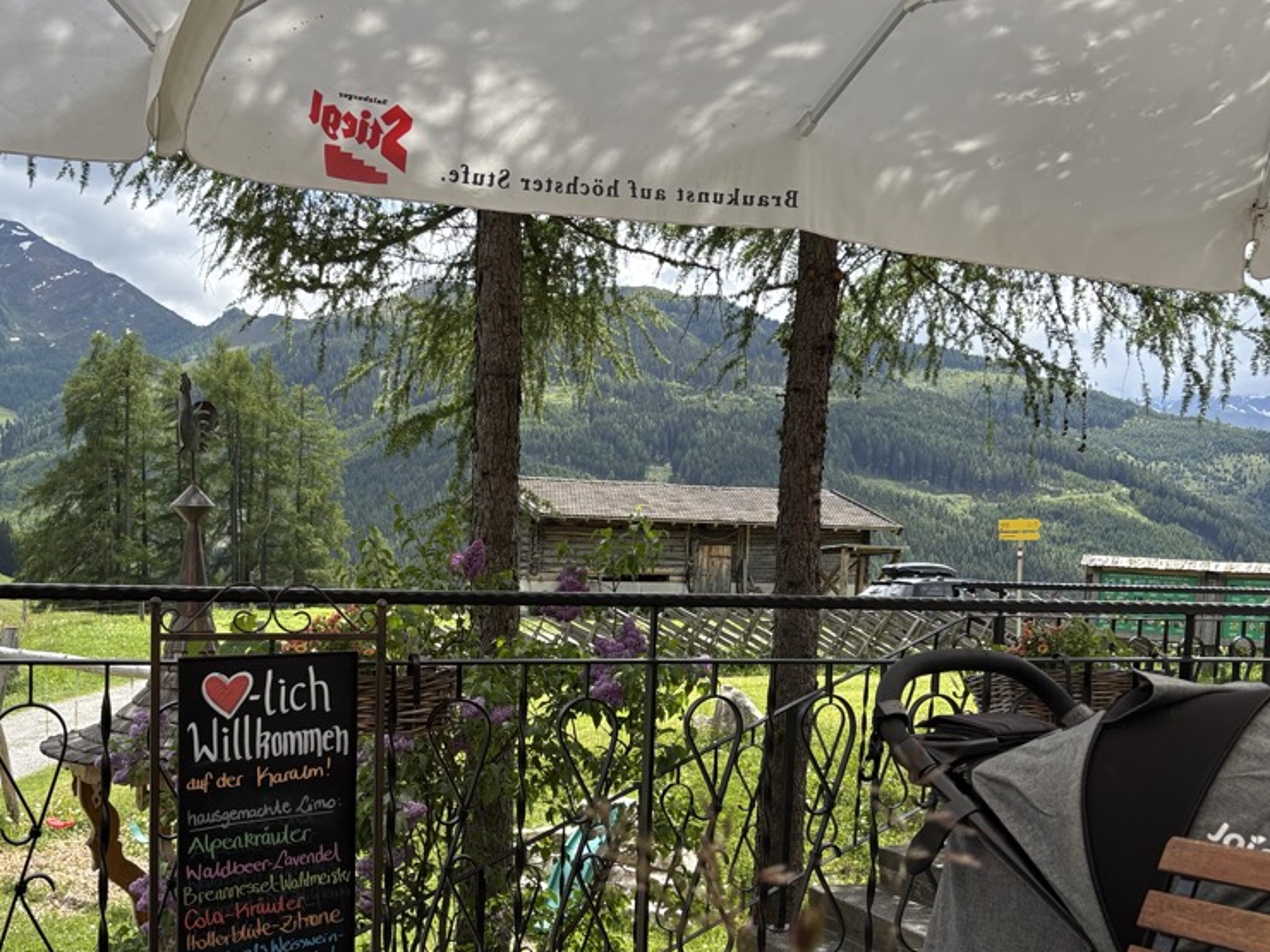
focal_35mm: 36
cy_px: 636
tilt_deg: -3.3
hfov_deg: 50.3
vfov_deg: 39.2
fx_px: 1321
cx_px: 408
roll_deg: -0.7
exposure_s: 1/2012
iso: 50
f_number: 1.6
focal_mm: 5.96
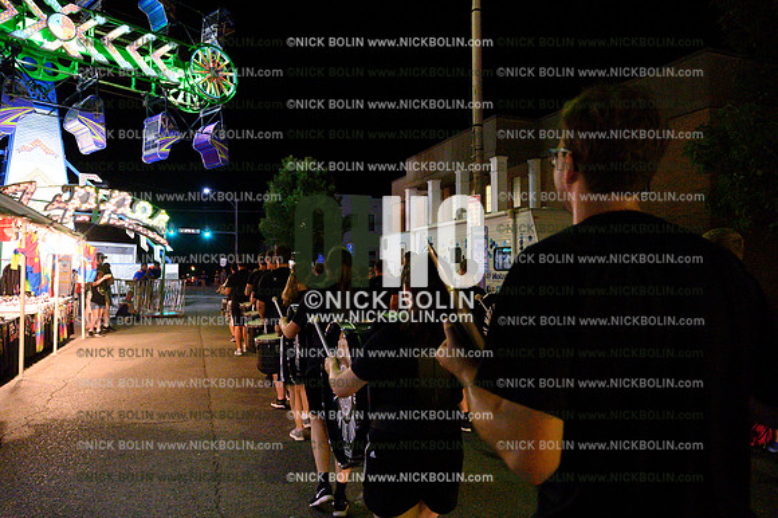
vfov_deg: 53.1
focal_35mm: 24
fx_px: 518
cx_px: 389
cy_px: 259
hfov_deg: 73.8
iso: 32000
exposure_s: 1/400
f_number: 4
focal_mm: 24
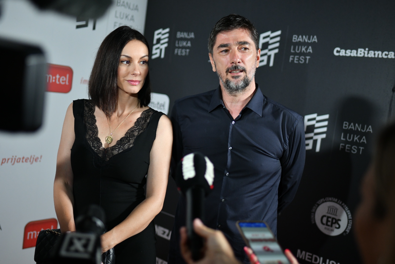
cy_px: 132
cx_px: 198
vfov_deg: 31.9
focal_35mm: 42
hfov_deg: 46.4
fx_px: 461
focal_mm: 35
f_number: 1.8
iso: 1000
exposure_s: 1/400
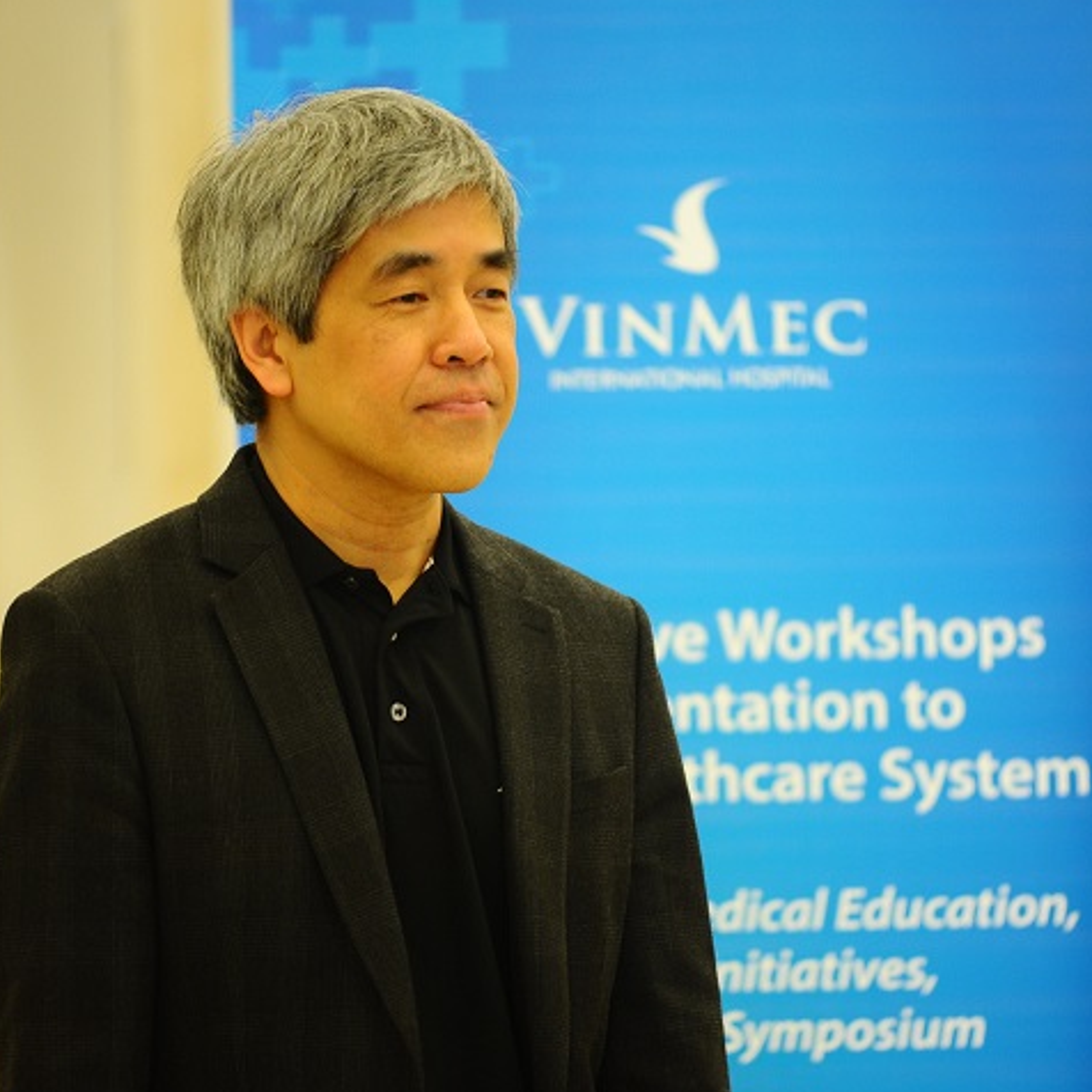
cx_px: 571
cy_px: 525
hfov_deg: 11.6
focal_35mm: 150
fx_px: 5354
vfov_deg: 11.6
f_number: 2.8
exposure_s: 1/80
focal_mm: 105
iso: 1250
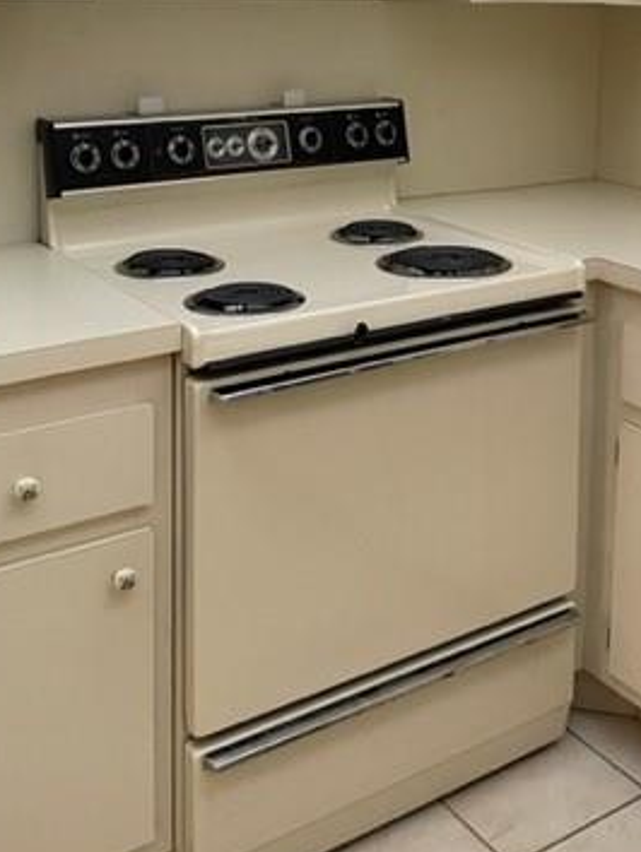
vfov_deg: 38.1
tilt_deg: -6.7
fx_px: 1159
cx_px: 393
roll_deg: -0.7
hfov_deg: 30.8
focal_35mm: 47
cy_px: 108
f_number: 1.6
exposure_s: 1/60
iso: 80
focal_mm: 4.2
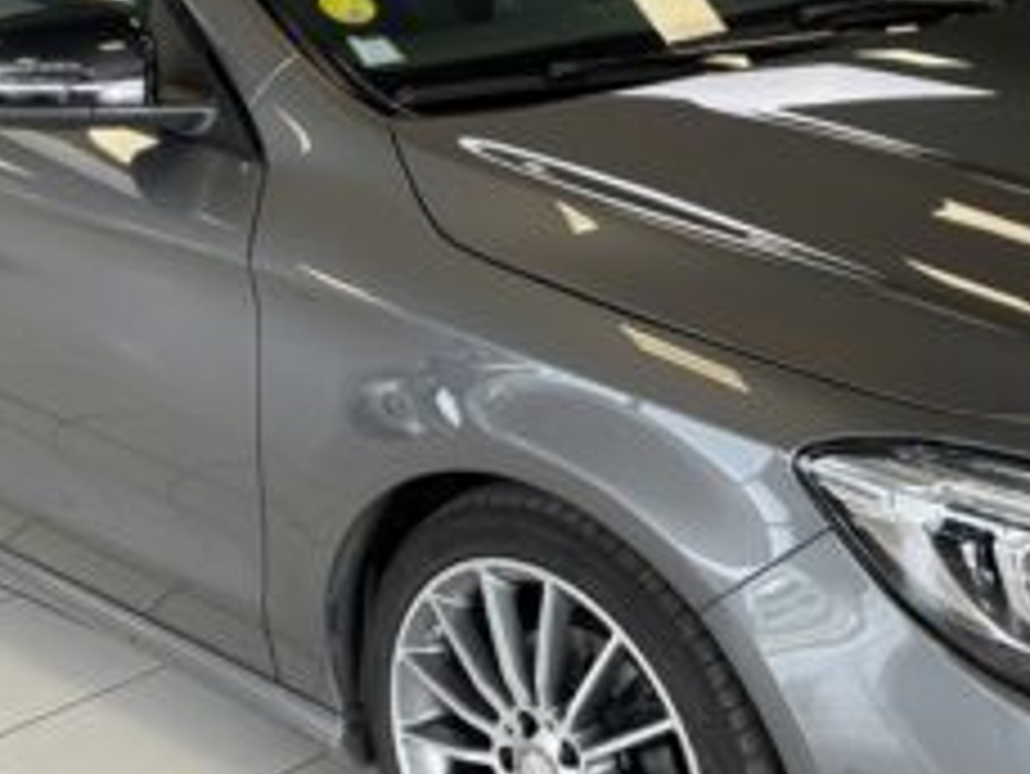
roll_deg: +0.2
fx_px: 2024
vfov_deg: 21.6
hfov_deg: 28.5
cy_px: 418
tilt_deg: -19.7
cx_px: 616
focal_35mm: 68
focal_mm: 4.2
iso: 50
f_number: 1.6
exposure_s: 1/121
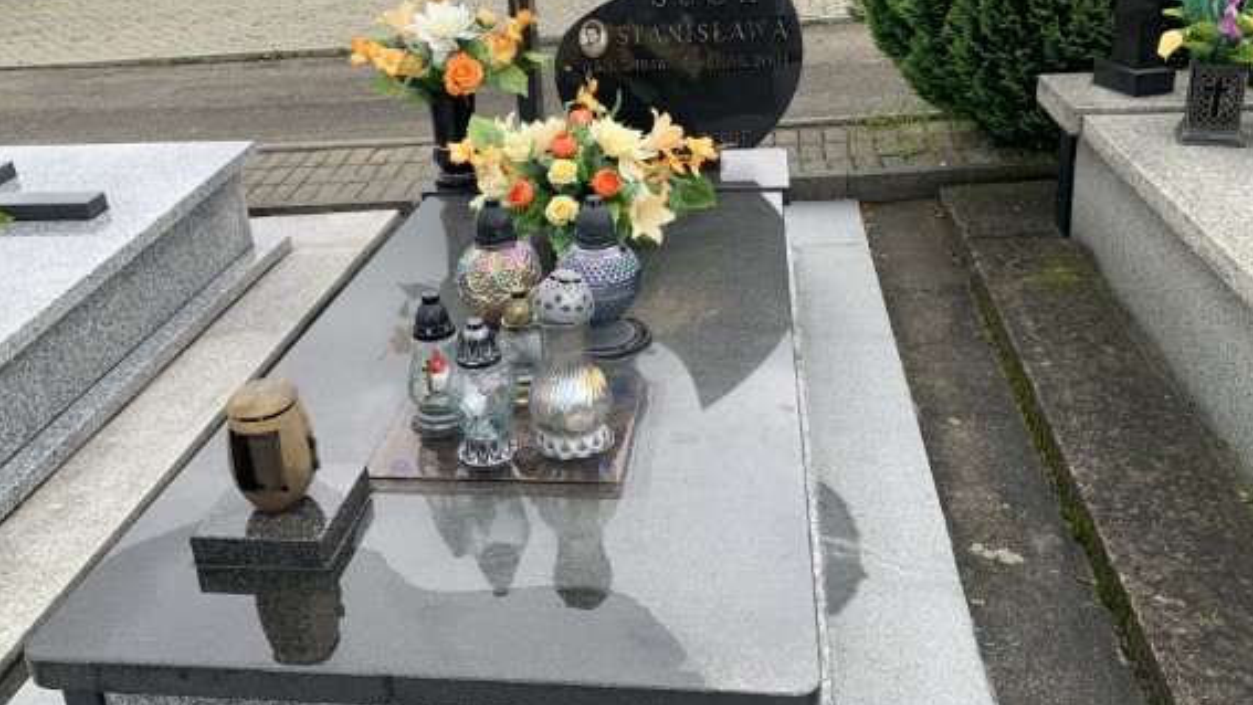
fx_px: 1063
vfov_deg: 36.3
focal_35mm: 32
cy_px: 236
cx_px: 634
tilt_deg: -15.3
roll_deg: +1.2
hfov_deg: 61.0
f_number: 1.8
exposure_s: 1/664
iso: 25
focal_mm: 4.25
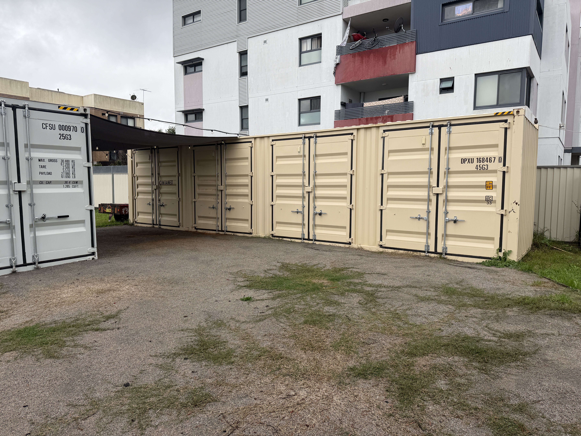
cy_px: 218
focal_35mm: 24
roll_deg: +0.1
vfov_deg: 56.8
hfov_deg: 71.6
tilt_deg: -3.7
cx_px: 290
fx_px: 403
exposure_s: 1/1493
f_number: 1.78
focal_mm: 6.76
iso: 80
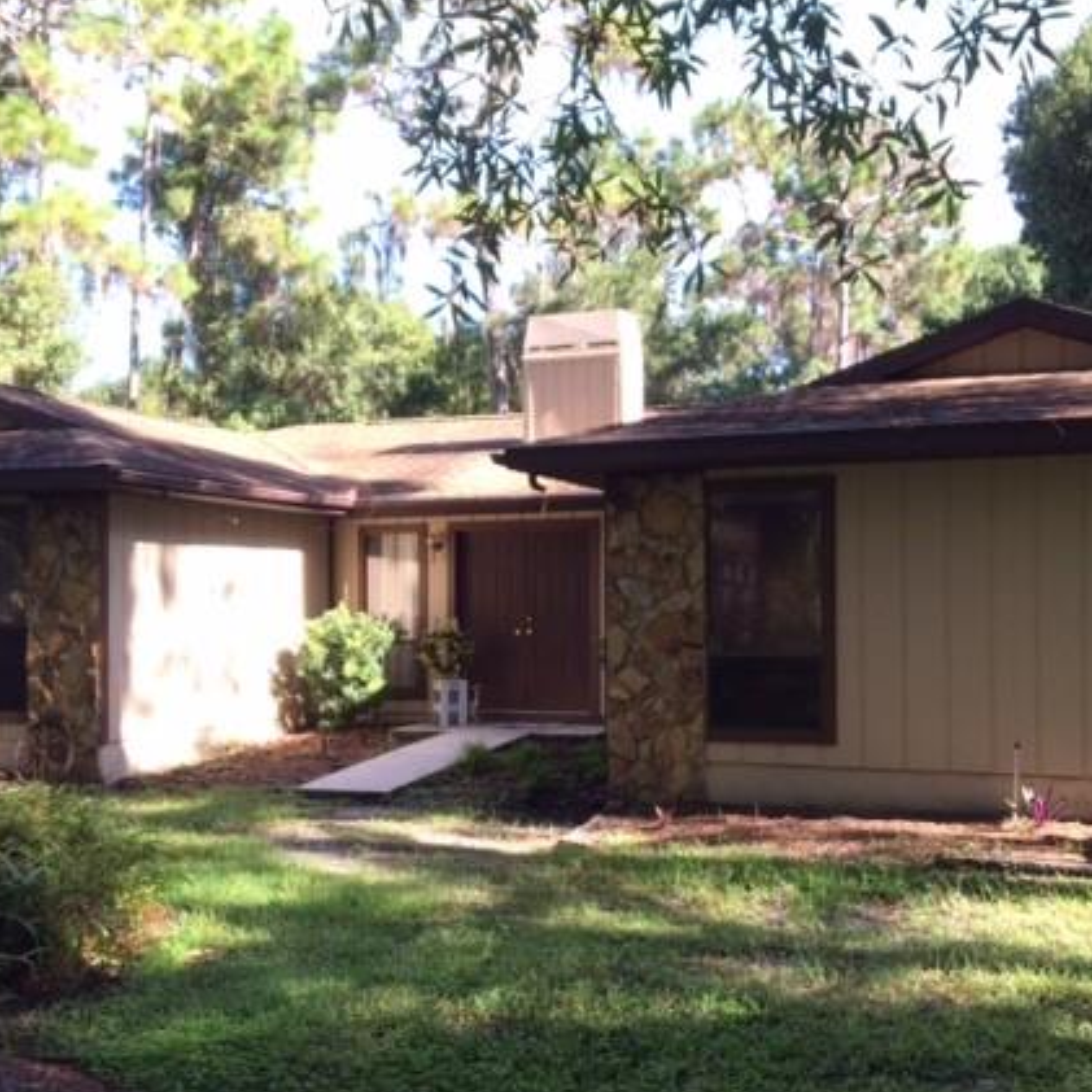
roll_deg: -0.3
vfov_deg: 42.8
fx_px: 1392
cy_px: 594
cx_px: 599
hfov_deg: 42.8
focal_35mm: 39
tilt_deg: +1.6
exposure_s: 1/215
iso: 32
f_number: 2.2
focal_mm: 4.15
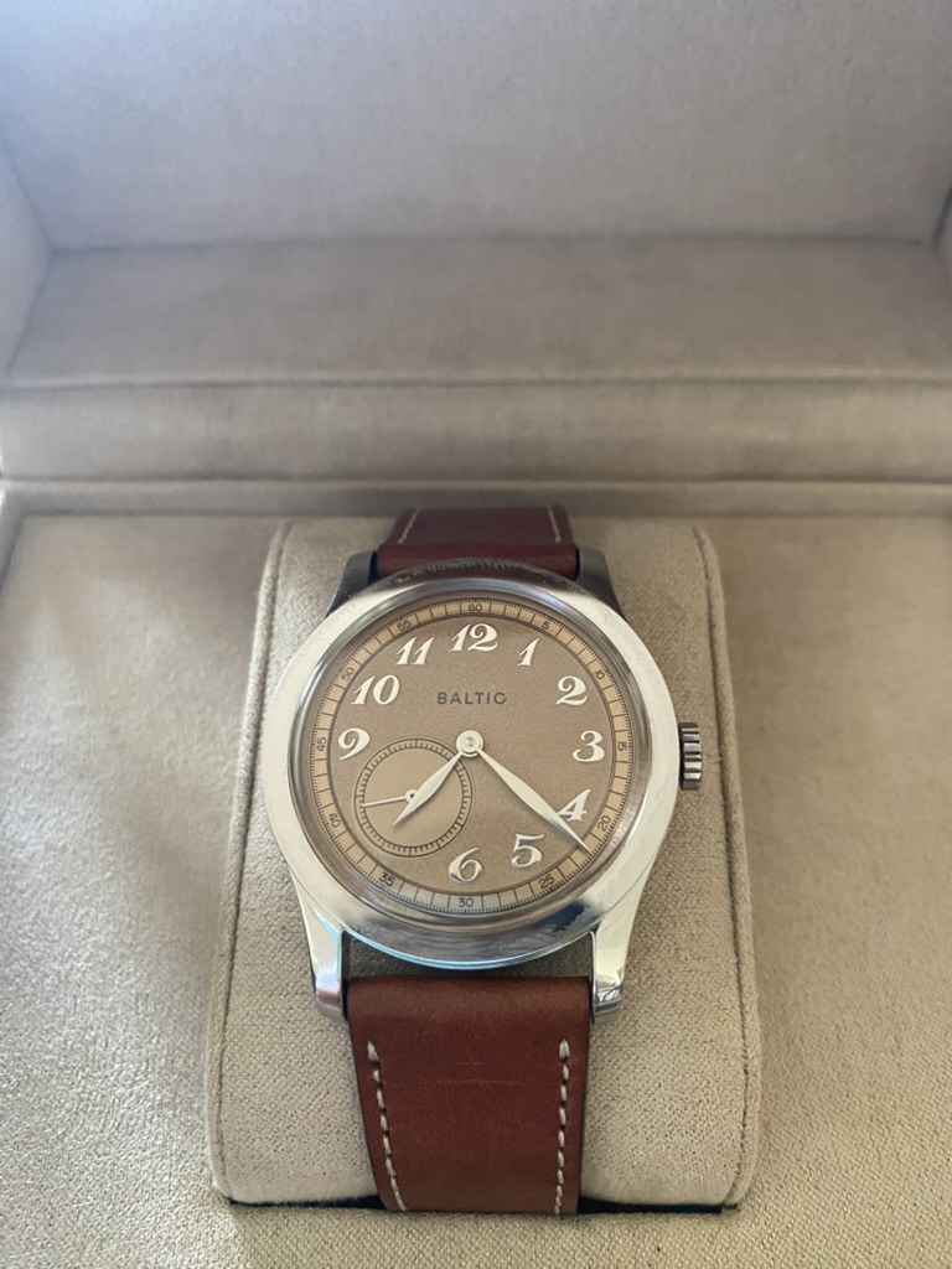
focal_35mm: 25
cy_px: 634
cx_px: 476
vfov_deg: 69.4
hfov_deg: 54.9
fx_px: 917
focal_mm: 4.25
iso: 400
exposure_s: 1/60
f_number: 1.8
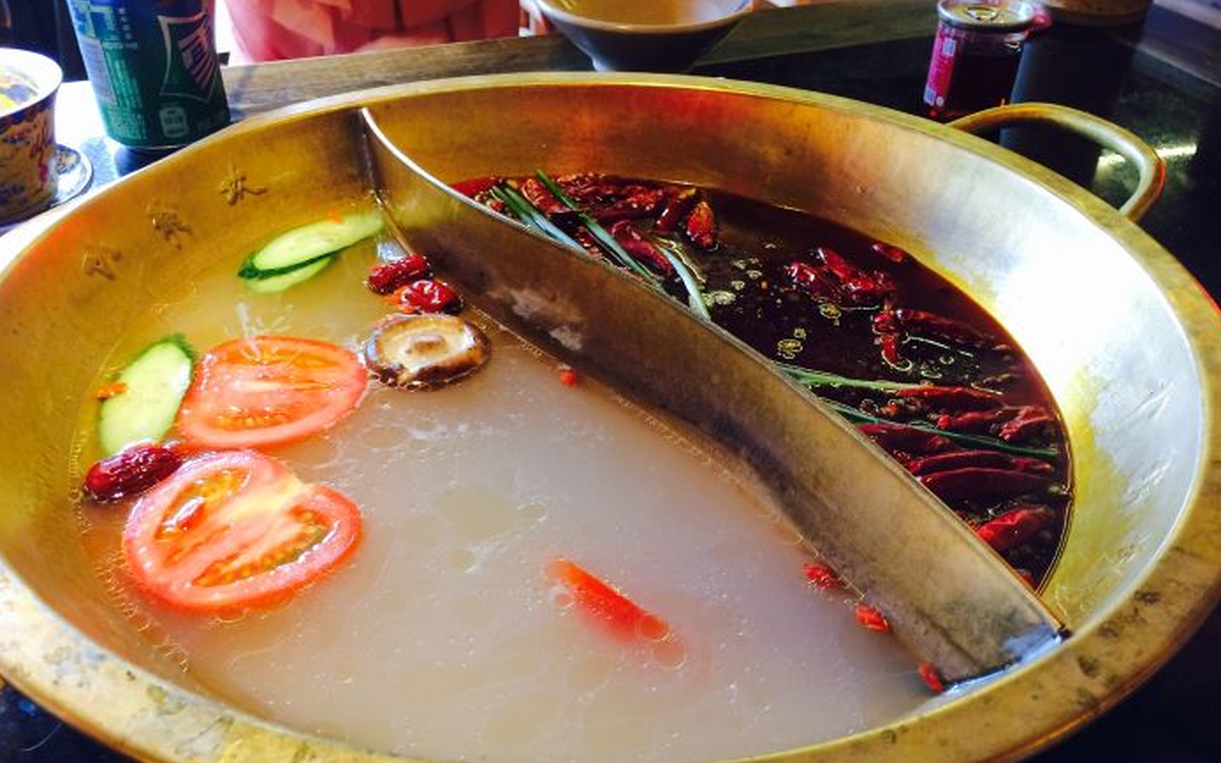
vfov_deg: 40.4
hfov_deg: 61.2
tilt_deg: -40.0
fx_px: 1032
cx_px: 612
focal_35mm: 31
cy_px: 460
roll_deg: -3.6
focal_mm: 4.15
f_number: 2.2
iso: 100
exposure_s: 1/33
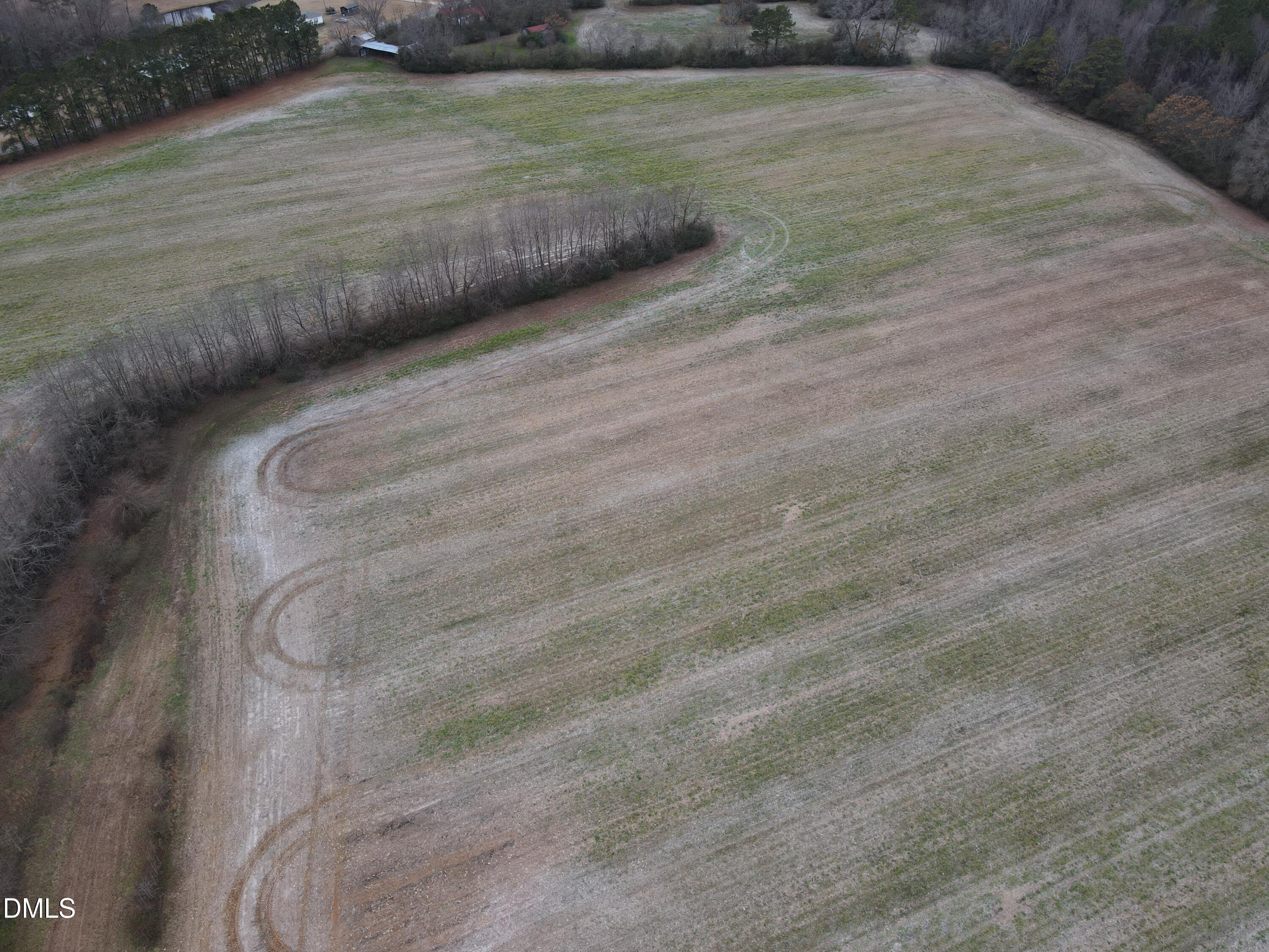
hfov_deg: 71.6
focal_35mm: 24
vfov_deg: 56.8
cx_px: 634
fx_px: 880
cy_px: 476
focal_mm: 4.5
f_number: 2.8
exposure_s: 1/15
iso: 110
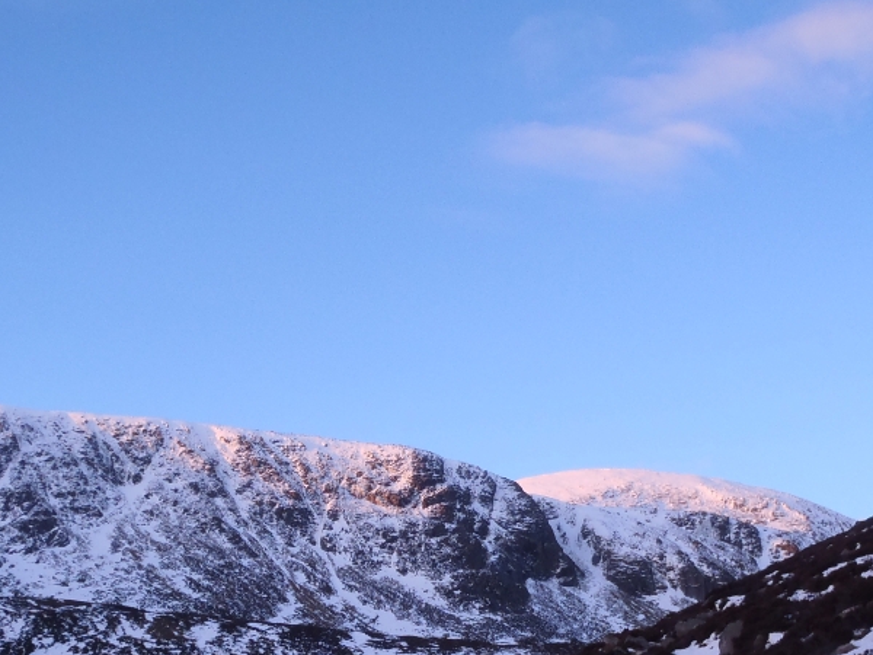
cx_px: 419
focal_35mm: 50
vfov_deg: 28.5
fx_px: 1261
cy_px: 527
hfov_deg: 38.2
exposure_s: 1/60
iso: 100
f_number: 3.5
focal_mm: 5
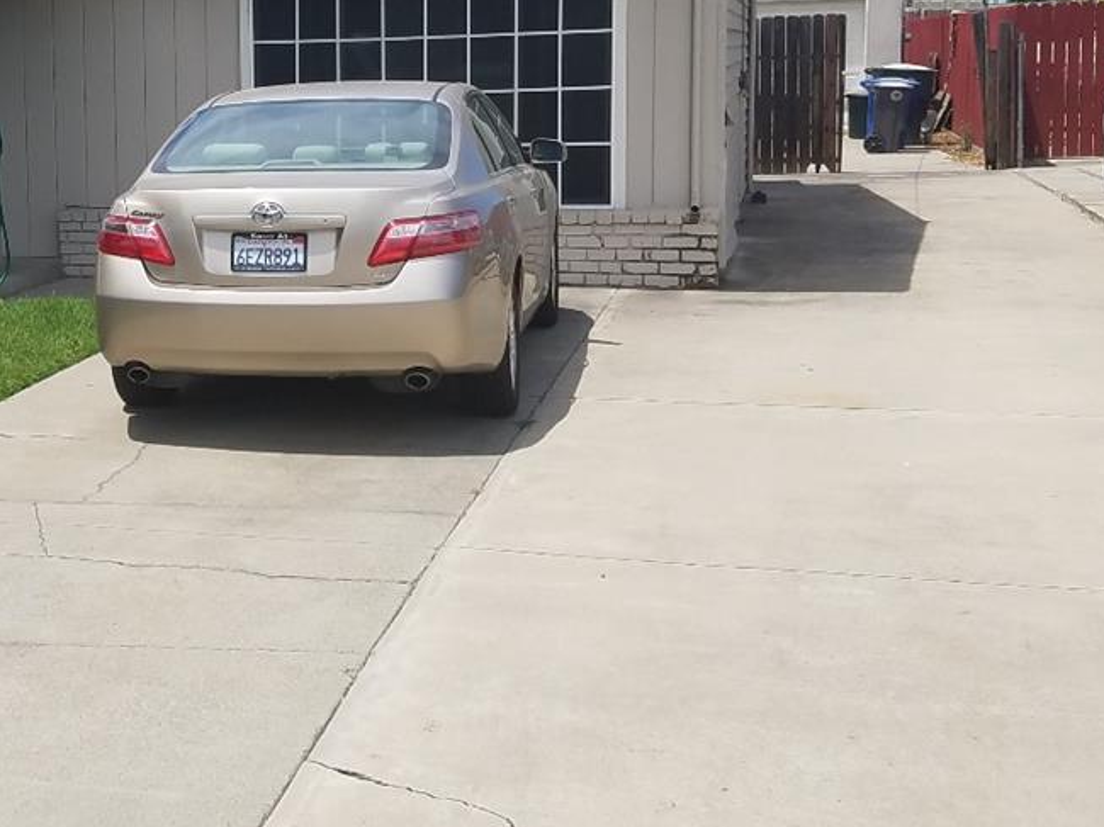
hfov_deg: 30.5
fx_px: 1913
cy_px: 233
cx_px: 76
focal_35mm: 60
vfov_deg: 24.2
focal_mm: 4.2
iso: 50
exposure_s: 1/3336
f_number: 1.7
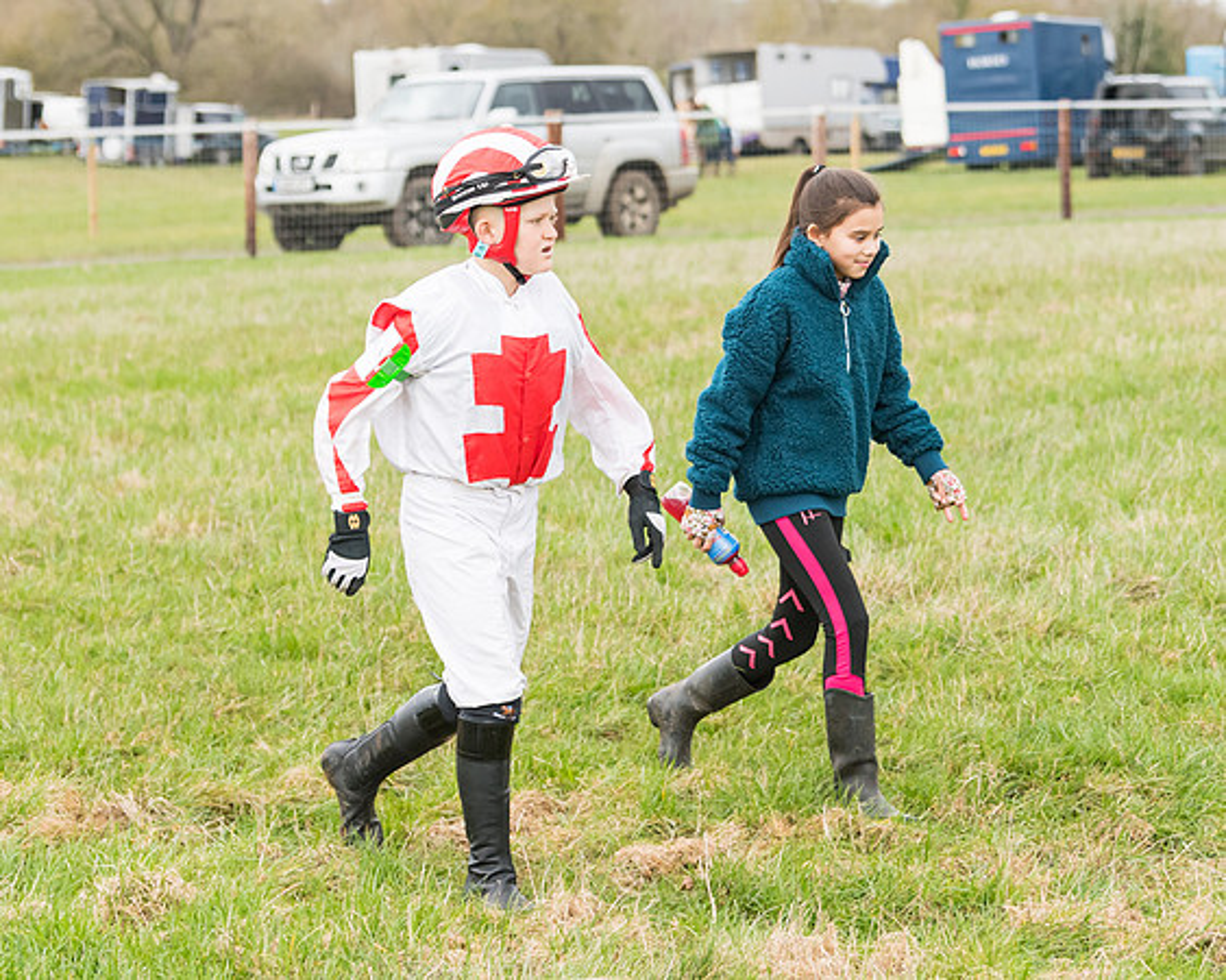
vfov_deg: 13.0
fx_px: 4289
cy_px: 490
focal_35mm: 118
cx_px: 613
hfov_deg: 16.3
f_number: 4
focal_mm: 70
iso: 400
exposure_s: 1/1250
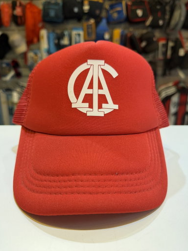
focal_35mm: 25
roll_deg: +0.7
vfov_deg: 69.4
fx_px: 181
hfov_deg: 54.9
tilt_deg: -17.2
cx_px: 94
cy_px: 127
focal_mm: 6.76
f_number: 1.78
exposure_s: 1/100
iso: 160
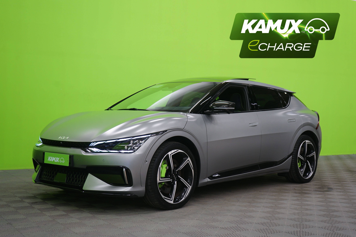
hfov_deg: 41.1
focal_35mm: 48
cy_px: 118
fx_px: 475
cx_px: 178
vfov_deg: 28.1
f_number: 5
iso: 400
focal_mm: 48
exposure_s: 1/8
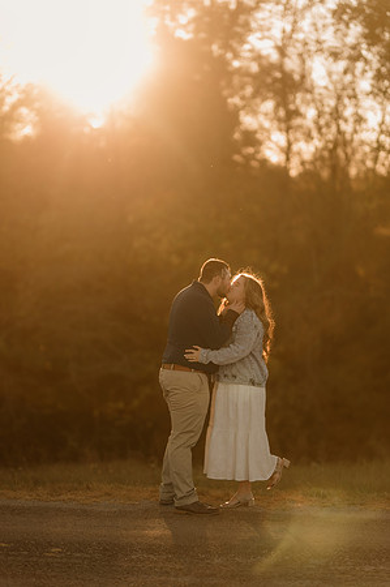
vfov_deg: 23.9
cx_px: 195
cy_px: 294
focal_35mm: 85
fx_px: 1384
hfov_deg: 16.0
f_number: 1.4
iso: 50
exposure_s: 1/1250
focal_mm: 85
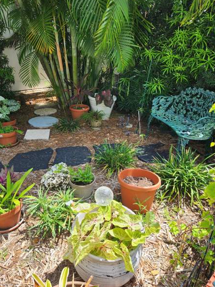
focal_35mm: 25
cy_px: 144
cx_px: 99
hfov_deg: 54.8
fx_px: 207
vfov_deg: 69.4
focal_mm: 5.4
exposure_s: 1/412
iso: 20
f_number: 1.8
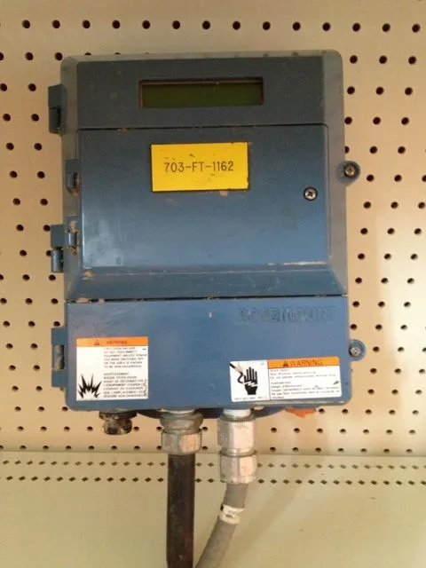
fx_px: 574
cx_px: 213
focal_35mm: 35
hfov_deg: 40.7
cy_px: 284
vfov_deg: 52.6
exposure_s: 1/15
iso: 400
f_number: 2.4
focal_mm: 4.28
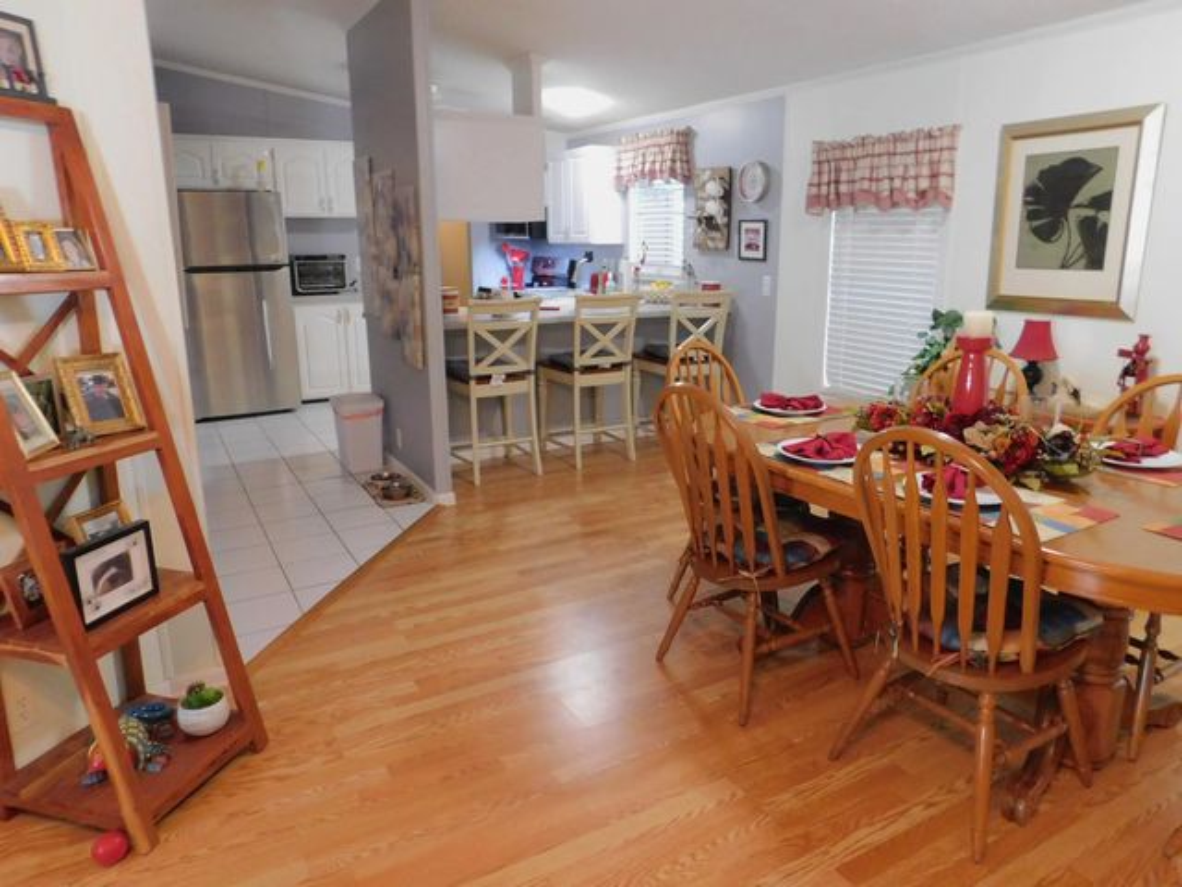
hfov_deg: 73.9
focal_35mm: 23
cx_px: 591
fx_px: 785
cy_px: 444
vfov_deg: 58.9
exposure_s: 1/13
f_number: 3
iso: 400
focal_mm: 4
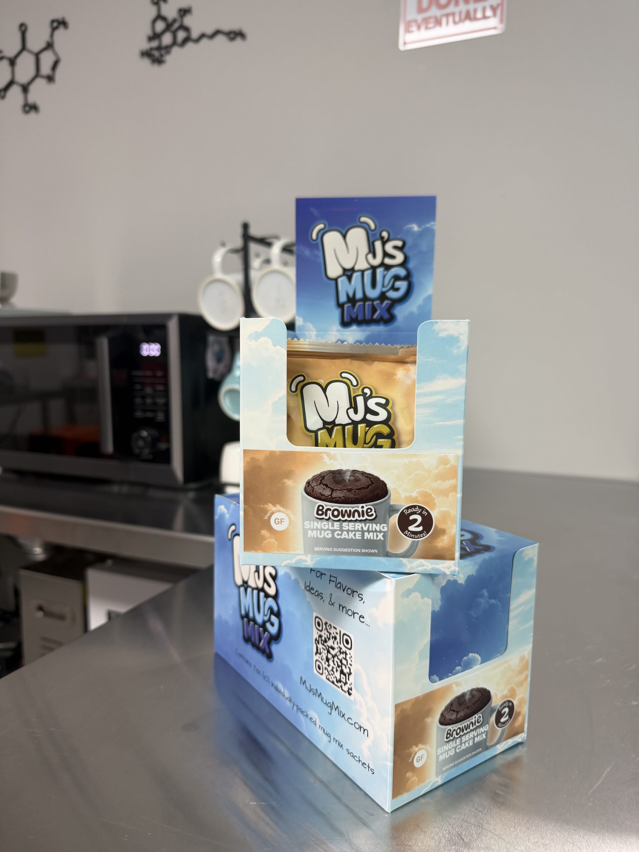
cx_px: 320
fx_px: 591
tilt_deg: -6.8
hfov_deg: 56.8
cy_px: 426
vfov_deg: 71.6
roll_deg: +0.1
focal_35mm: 24
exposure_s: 1/60
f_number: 1.78
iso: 160
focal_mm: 6.76
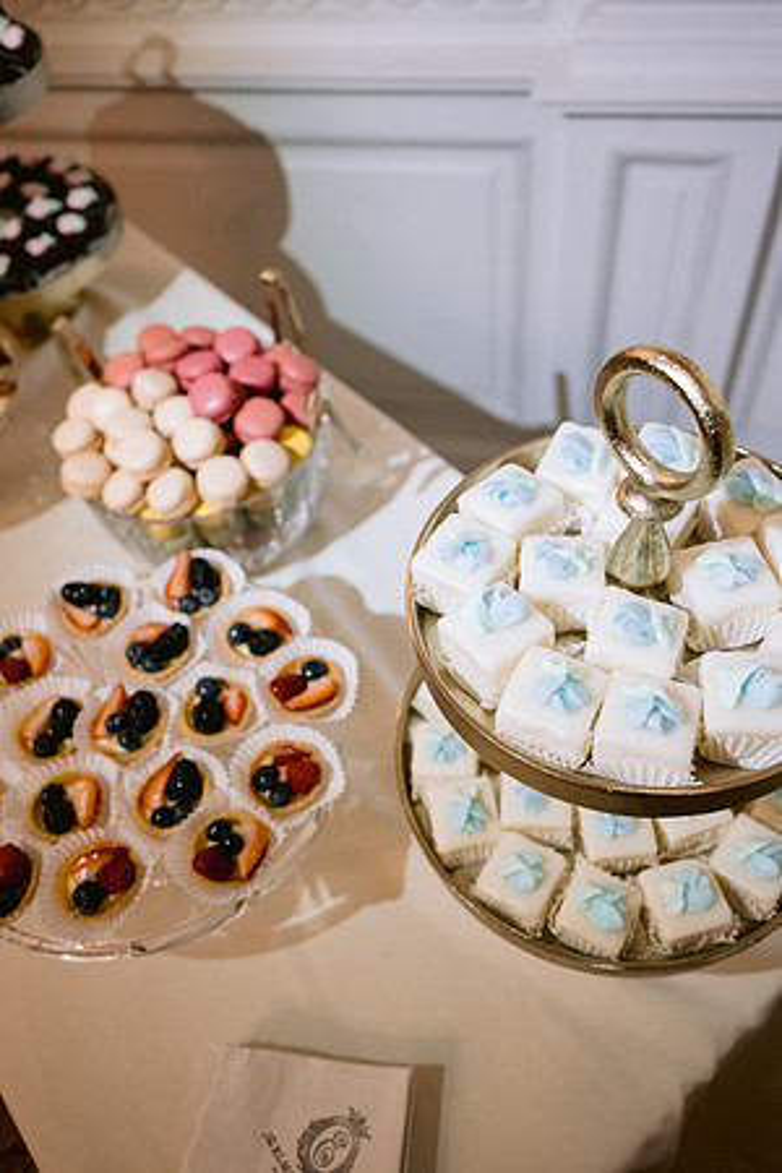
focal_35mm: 28
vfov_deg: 65.5
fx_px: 912
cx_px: 391
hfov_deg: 46.4
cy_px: 586
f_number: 3.5
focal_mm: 28
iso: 1600
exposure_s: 1/60
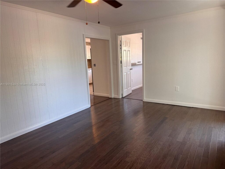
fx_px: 156
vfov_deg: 56.8
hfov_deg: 71.6
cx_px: 112
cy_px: 84
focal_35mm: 24
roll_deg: +2.6
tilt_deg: -9.6
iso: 160
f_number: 1.78
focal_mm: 6.76
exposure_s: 1/120
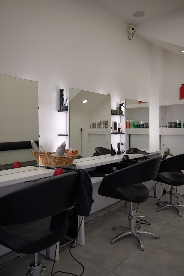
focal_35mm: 28
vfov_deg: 65.5
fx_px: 215
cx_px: 92
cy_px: 138
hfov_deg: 46.4
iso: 100
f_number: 2.8
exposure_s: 1/80
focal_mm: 28
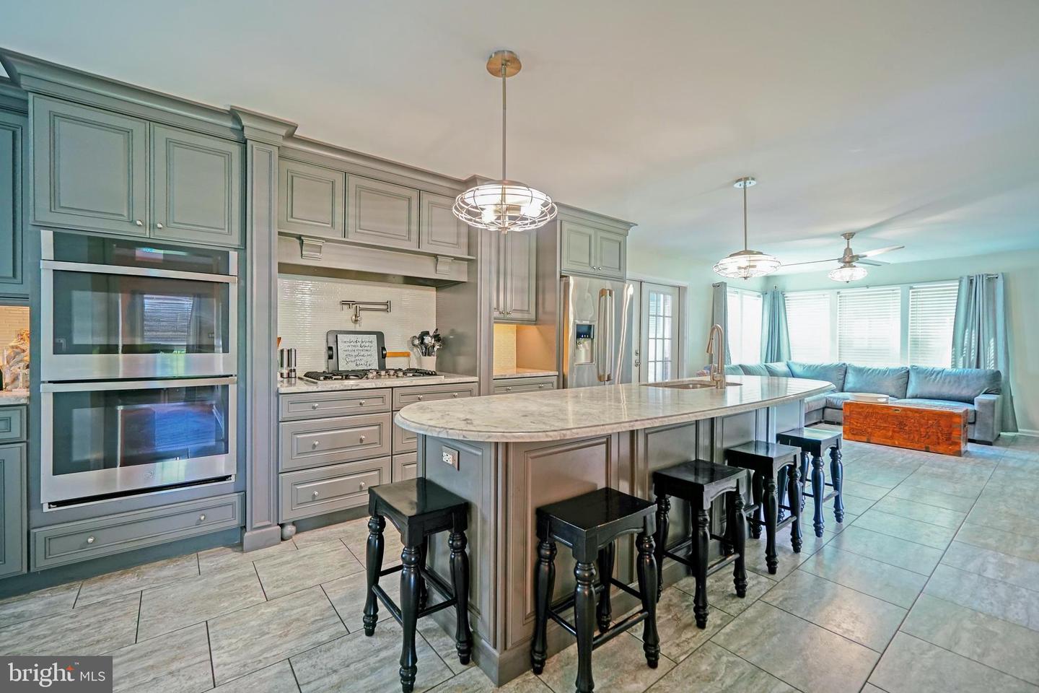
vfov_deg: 77.3
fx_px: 433
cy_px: 346
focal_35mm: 15
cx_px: 520
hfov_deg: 100.4
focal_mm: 10
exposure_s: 1/30
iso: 640
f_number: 2.8
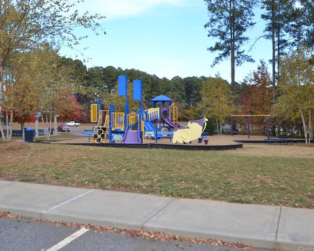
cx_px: 149
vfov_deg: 36.5
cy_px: 126
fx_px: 381
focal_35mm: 41
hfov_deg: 44.8
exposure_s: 1/125
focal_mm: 24
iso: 100
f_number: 5.6
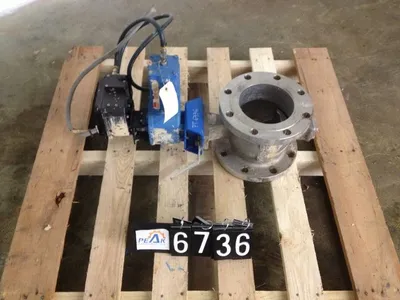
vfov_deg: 40.7
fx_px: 404
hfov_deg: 52.6
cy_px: 150
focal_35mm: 35
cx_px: 200
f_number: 2.4
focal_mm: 4.28
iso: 200
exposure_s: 1/20
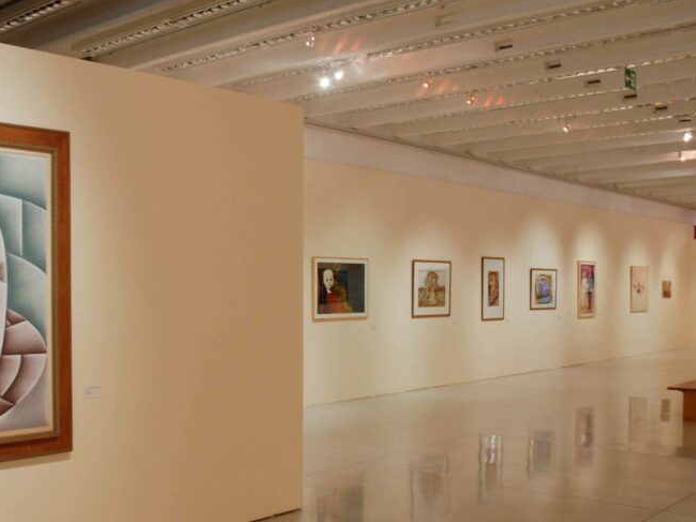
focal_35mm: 41
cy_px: 298
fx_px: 825
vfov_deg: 35.1
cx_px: 238
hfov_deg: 45.2
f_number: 5
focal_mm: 18
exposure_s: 1/10
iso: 250
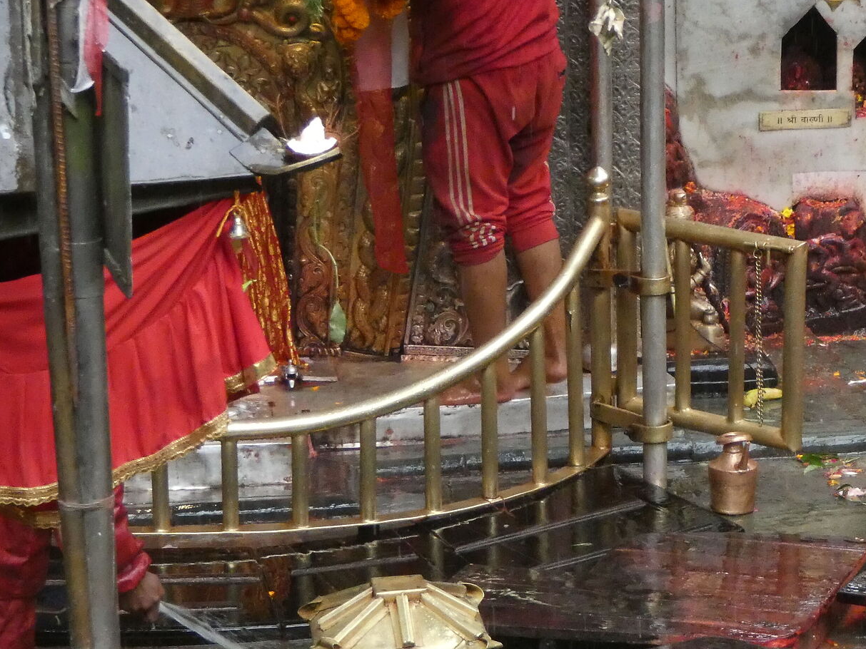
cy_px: 389
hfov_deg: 10.5
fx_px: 4704
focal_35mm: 188
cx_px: 720
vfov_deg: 7.9
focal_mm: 17.1
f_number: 4.8
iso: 800
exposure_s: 1/320
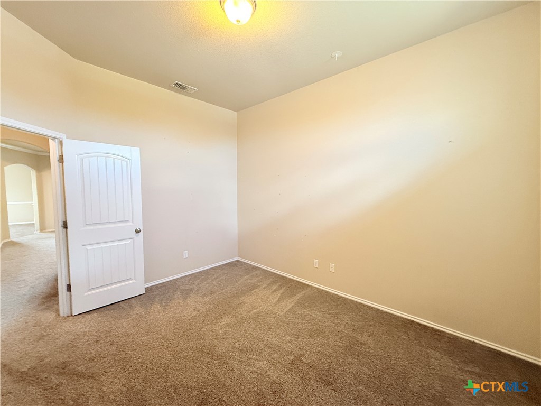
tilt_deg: -1.4
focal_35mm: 14
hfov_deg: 102.1
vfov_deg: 85.7
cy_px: 203
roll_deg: +1.0
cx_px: 270
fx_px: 219
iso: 400
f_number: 2.2
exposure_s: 1/60
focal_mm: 2.22
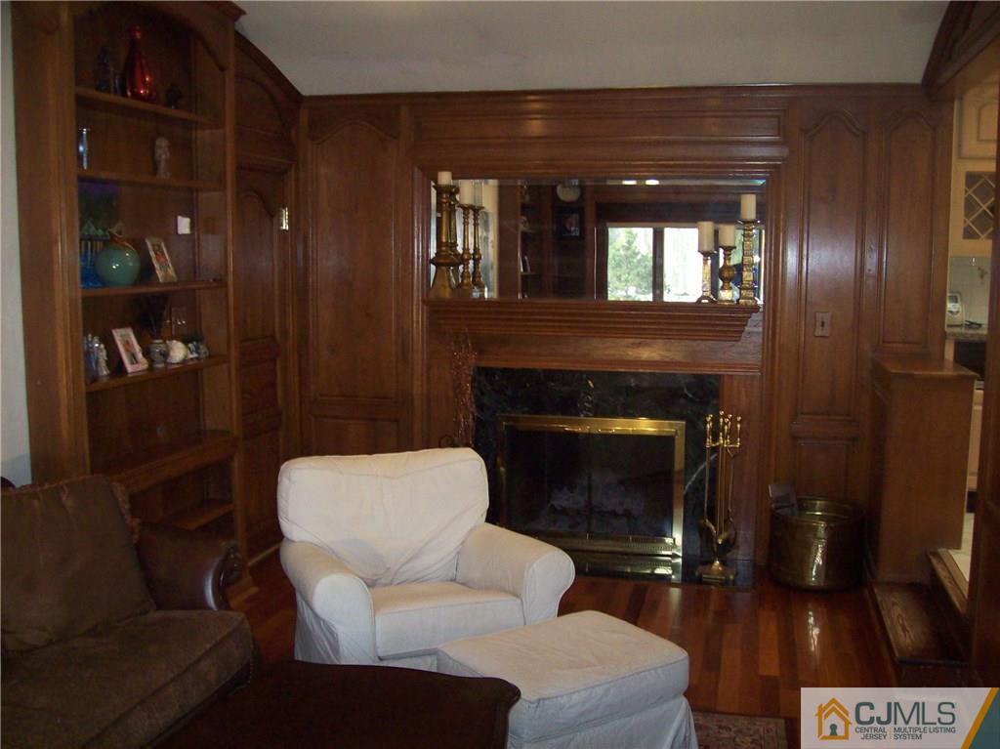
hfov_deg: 51.4
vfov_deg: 39.6
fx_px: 1039
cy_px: 374
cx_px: 500
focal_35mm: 36
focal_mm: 6
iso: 200
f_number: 2.7
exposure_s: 1/64
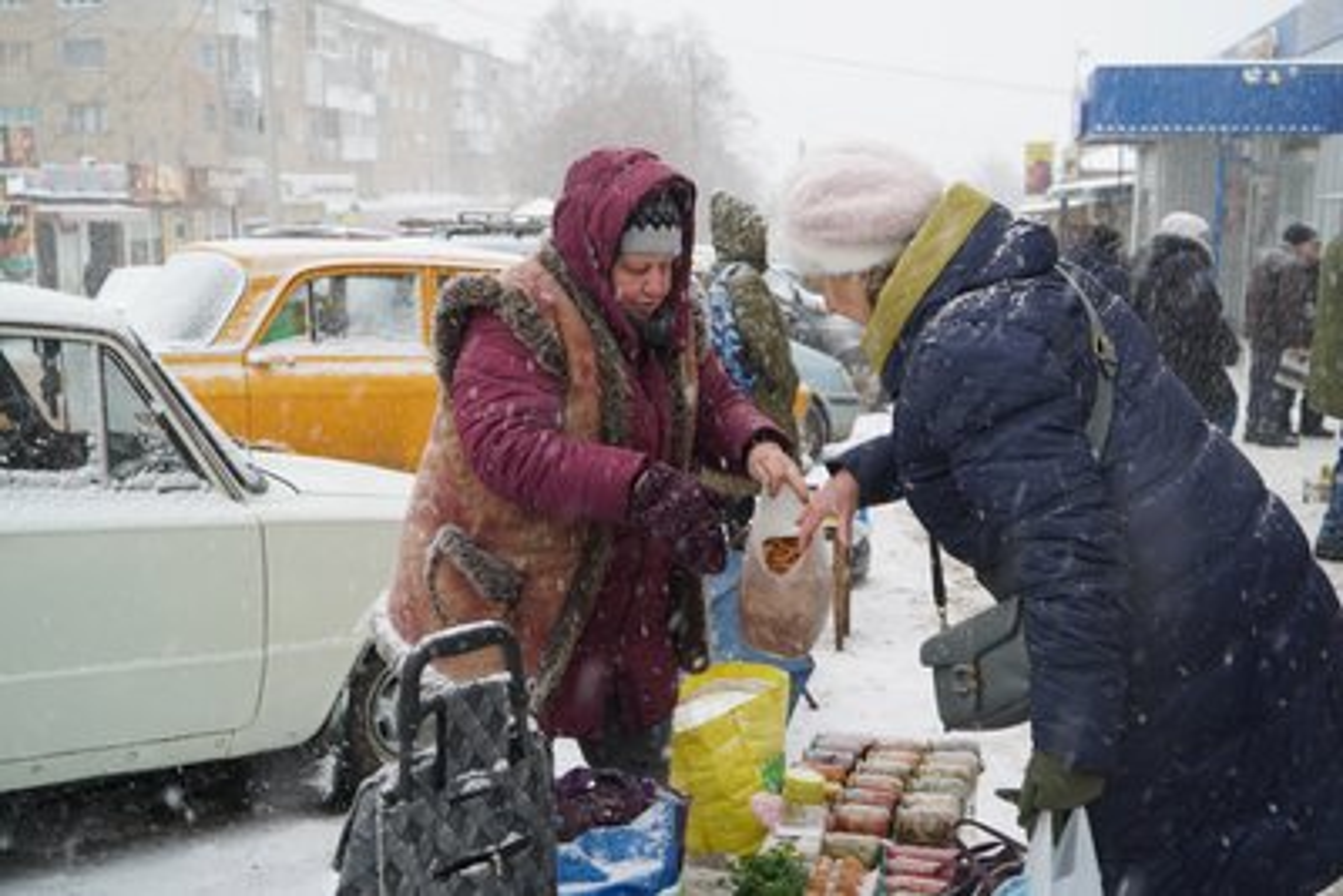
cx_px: 672
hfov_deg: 49.5
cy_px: 448
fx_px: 1455
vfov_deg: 34.2
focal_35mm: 39
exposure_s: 1/80
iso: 100
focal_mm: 39
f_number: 4.5
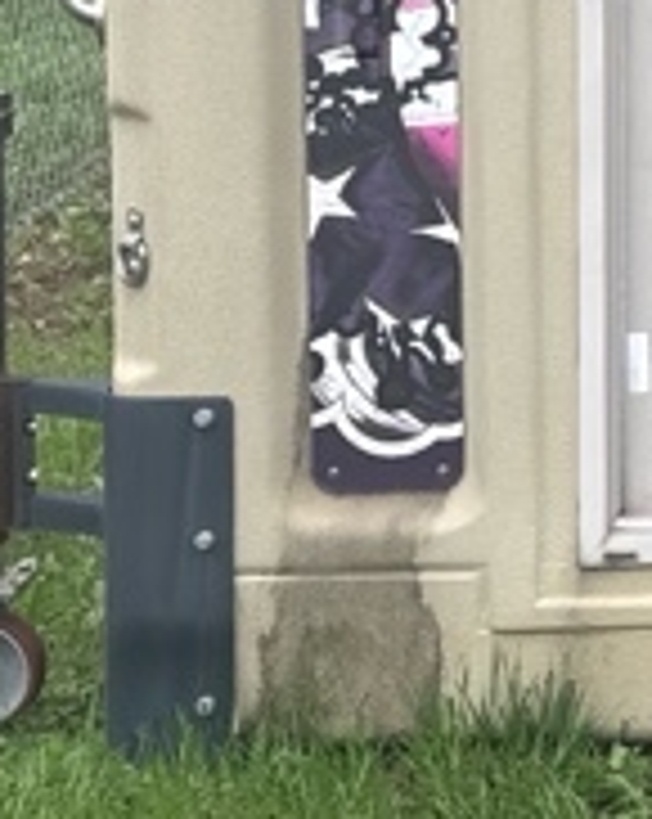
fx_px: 3192
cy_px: -90
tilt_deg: -8.9
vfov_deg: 14.3
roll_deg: +2.5
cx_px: 1326
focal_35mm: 132
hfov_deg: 10.6
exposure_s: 1/632
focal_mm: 6.76
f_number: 1.78
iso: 80
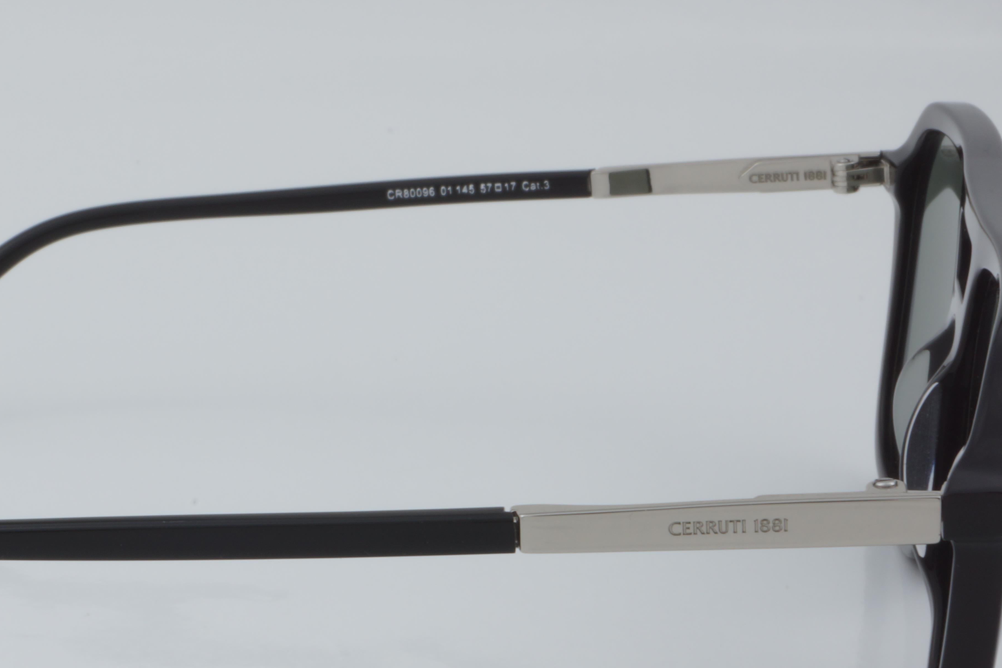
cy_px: 458
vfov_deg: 11.0
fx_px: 3451
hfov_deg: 16.4
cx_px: 247
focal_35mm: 124
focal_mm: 50
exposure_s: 1/3
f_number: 32
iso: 100
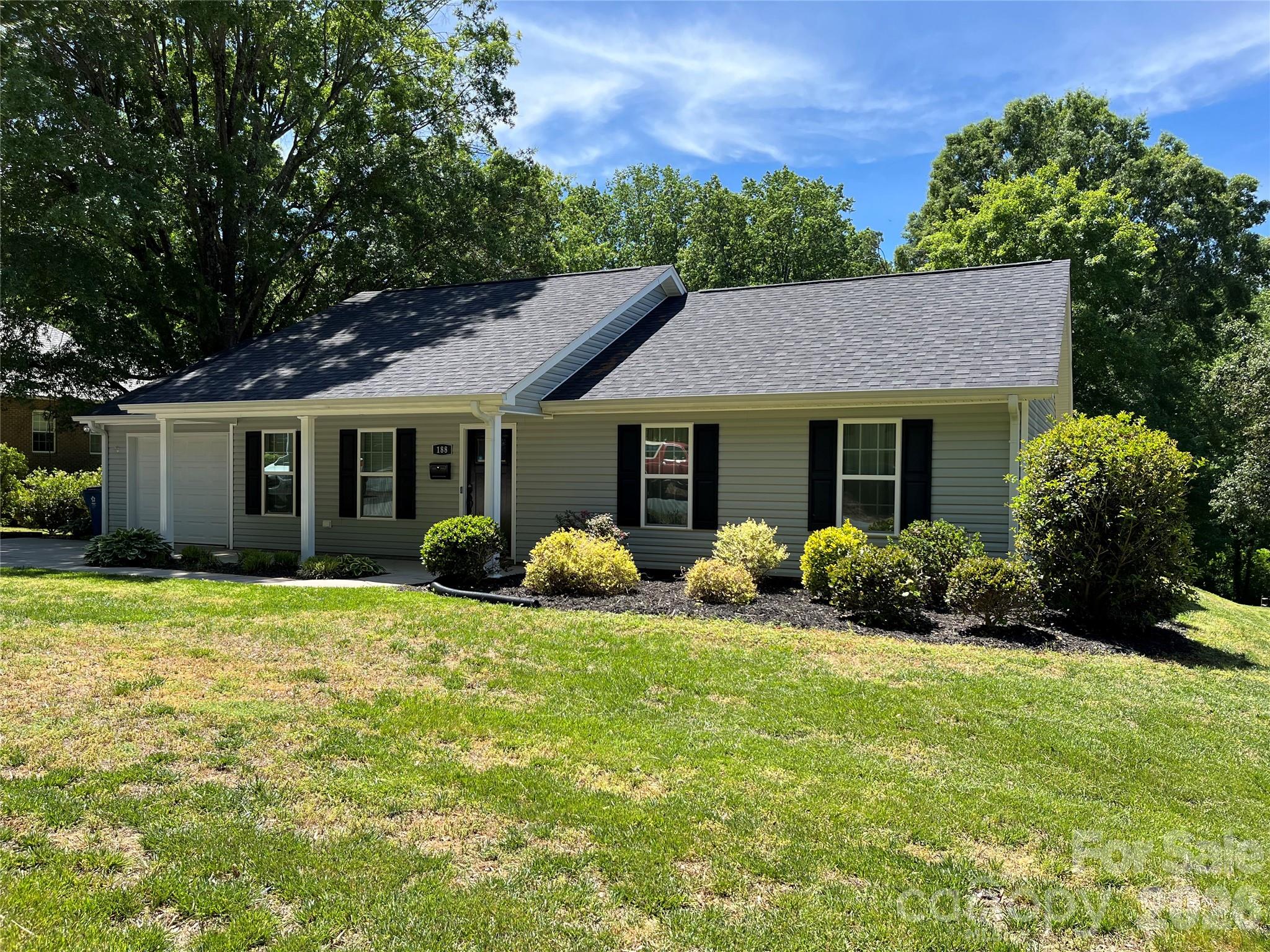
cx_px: 635
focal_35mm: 26
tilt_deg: -0.5
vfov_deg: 53.1
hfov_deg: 67.3
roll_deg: -0.3
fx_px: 954
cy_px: 476
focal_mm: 5.1
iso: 50
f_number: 1.6
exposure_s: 1/1441
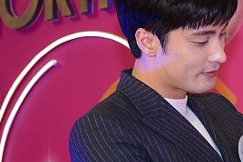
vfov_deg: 4.4
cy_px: 223
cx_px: 322
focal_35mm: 313
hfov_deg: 6.5
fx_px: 2114
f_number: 5
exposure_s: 1/125
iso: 640
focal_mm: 70
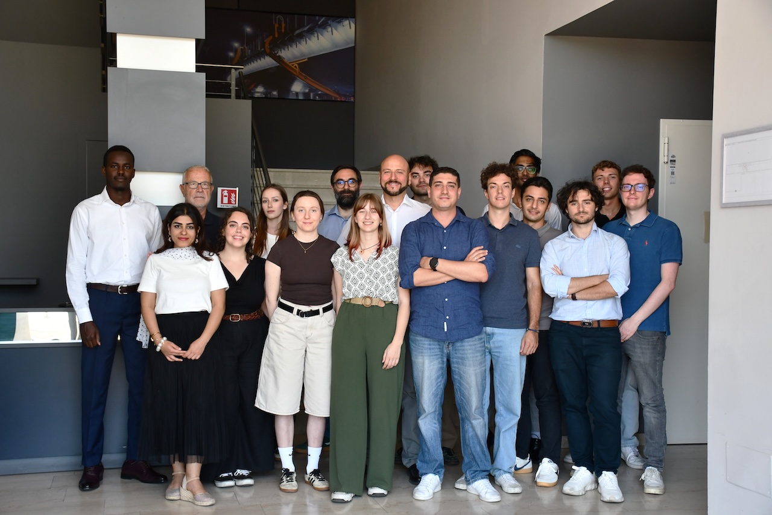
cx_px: 386
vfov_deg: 28.1
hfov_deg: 41.1
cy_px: 258
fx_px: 1029
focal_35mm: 48
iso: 720
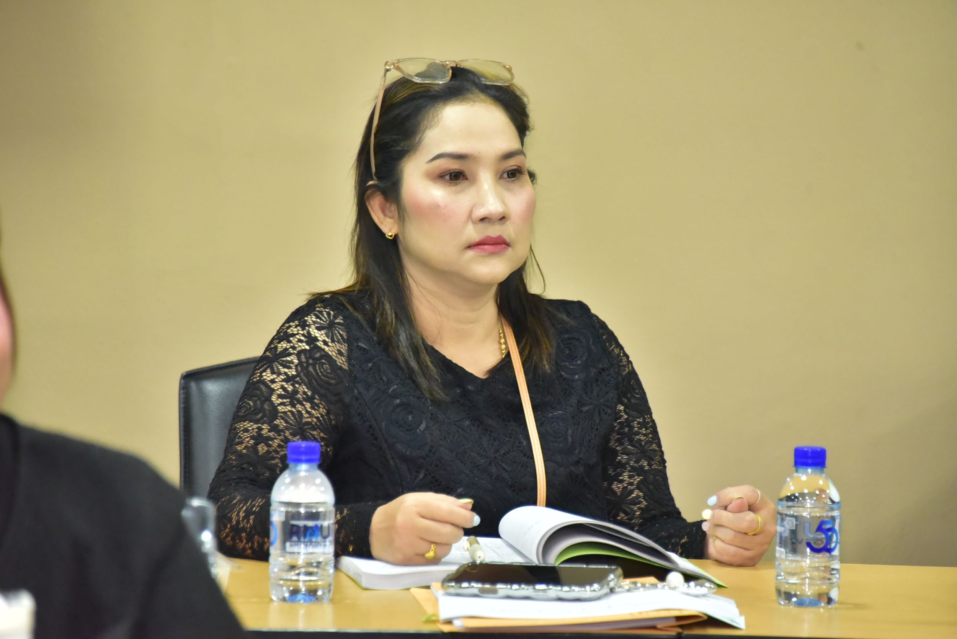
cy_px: 320
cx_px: 478
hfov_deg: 6.9
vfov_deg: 4.6
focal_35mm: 300
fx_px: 7978
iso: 6400
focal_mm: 300
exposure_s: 1/200
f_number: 5.6
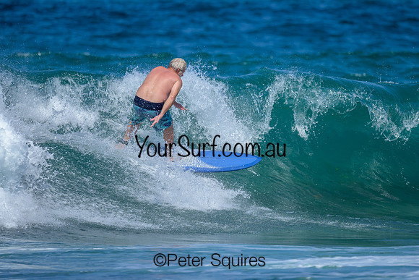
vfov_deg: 1.3
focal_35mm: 1092
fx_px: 12708
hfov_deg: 1.9
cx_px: 198
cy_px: 118
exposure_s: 1/2500
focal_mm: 800
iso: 320
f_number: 6.3
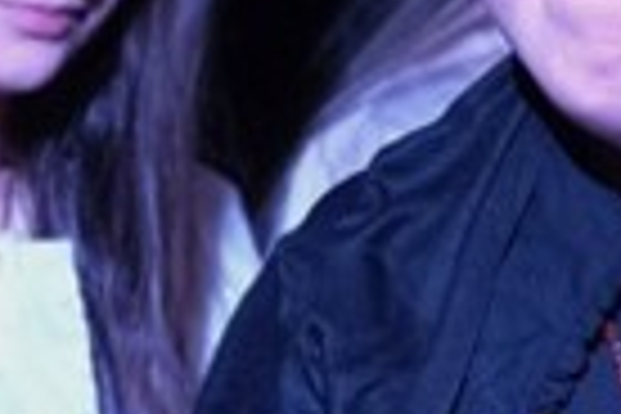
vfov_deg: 1.0
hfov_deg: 1.5
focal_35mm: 1371
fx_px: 23648
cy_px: 680
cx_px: -500
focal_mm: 140
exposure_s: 1/125
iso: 1600
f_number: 2.8
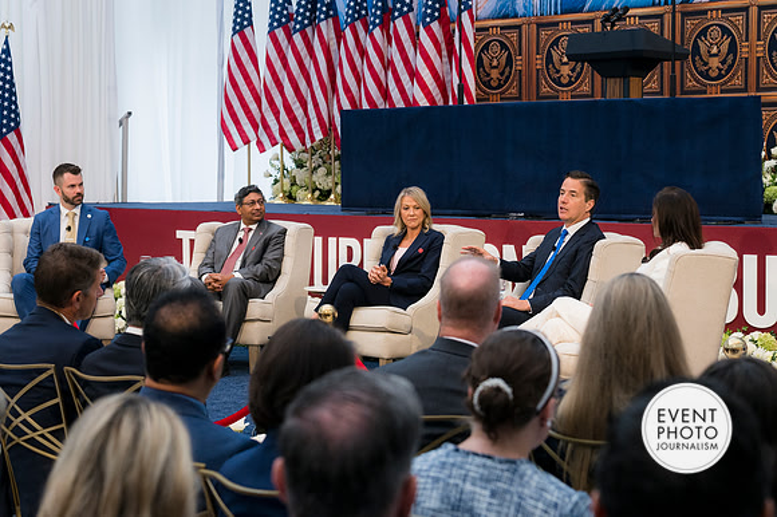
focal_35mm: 75
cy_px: 258
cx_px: 388
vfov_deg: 18.2
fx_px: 1618
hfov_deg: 27.0
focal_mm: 50
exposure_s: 1/160
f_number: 4
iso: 450
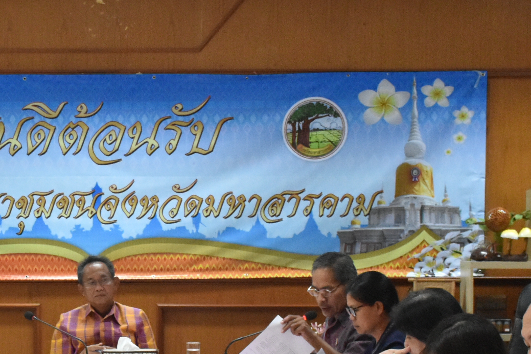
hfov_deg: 18.6
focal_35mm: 109
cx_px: 107
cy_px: 310
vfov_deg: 12.5
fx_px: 1608
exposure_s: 1/160
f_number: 6.3
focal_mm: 26
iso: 2500
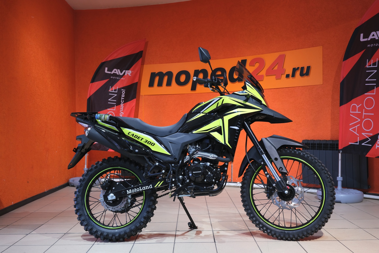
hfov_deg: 57.2
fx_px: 347
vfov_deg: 40.0
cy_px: 126
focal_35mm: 33
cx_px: 190
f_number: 4
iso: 800
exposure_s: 1/60
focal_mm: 22.3
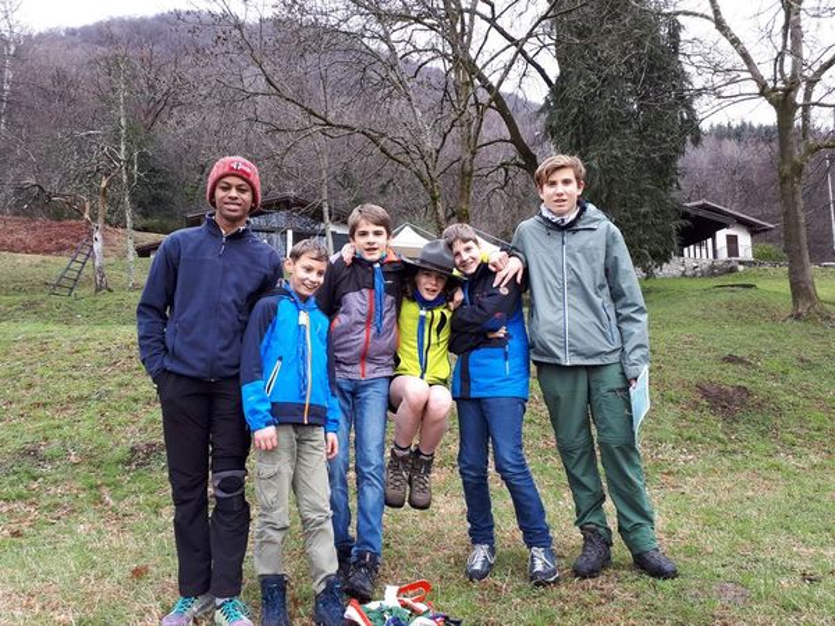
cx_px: 418
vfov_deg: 51.4
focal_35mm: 27
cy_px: 313
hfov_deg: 65.3
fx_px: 651
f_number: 1.9
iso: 40
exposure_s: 1/160
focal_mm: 3.6
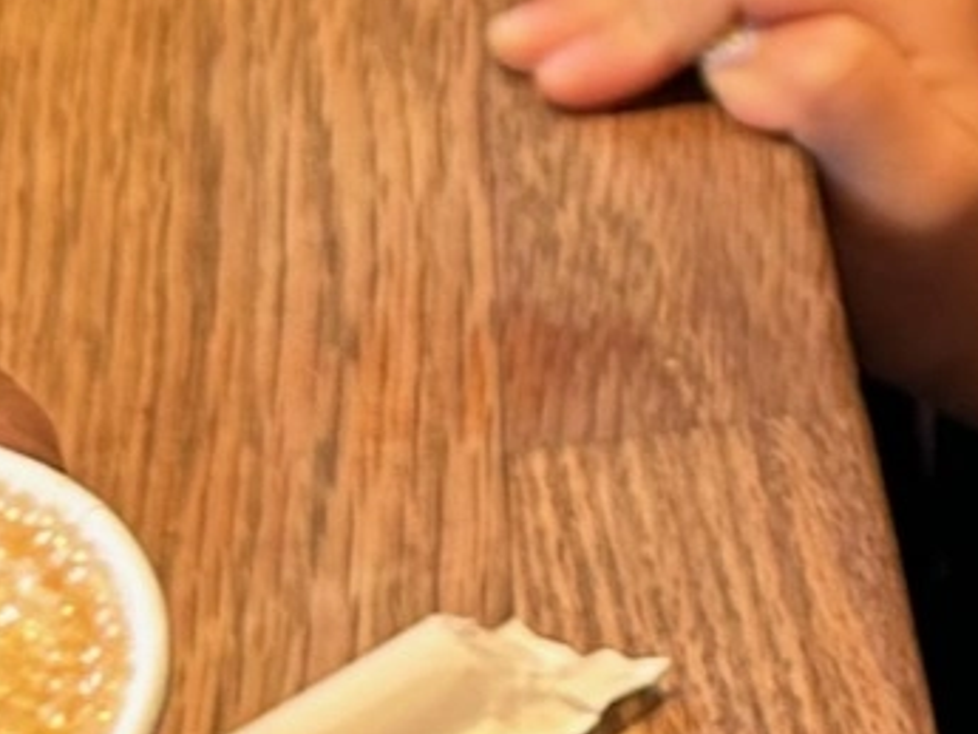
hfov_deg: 20.4
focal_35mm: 89
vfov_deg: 15.3
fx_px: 2515
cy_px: 1111
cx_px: -227
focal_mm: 6.9
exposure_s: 1/50
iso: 160
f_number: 1.8
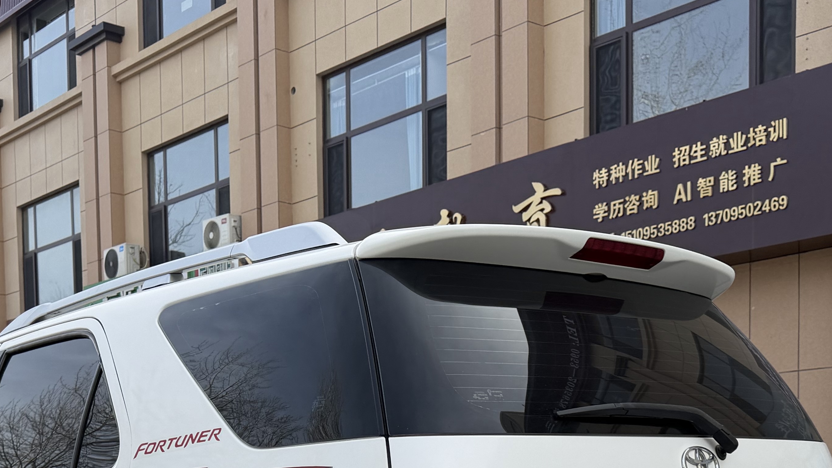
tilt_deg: -2.7
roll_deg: +0.8
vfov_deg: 20.4
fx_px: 1213
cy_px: 565
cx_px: 349
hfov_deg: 37.8
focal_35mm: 55
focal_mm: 6.76
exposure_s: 1/2299
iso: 80
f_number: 1.78
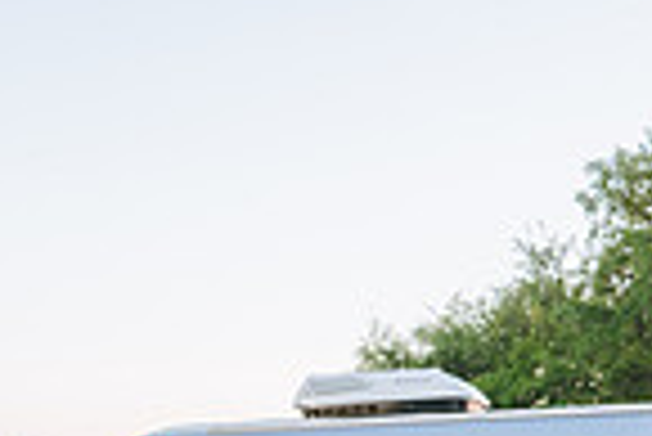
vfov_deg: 13.7
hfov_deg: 21.2
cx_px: 396
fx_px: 1740
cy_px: 582
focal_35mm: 96
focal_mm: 24
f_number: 3.5
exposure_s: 1/100
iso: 320
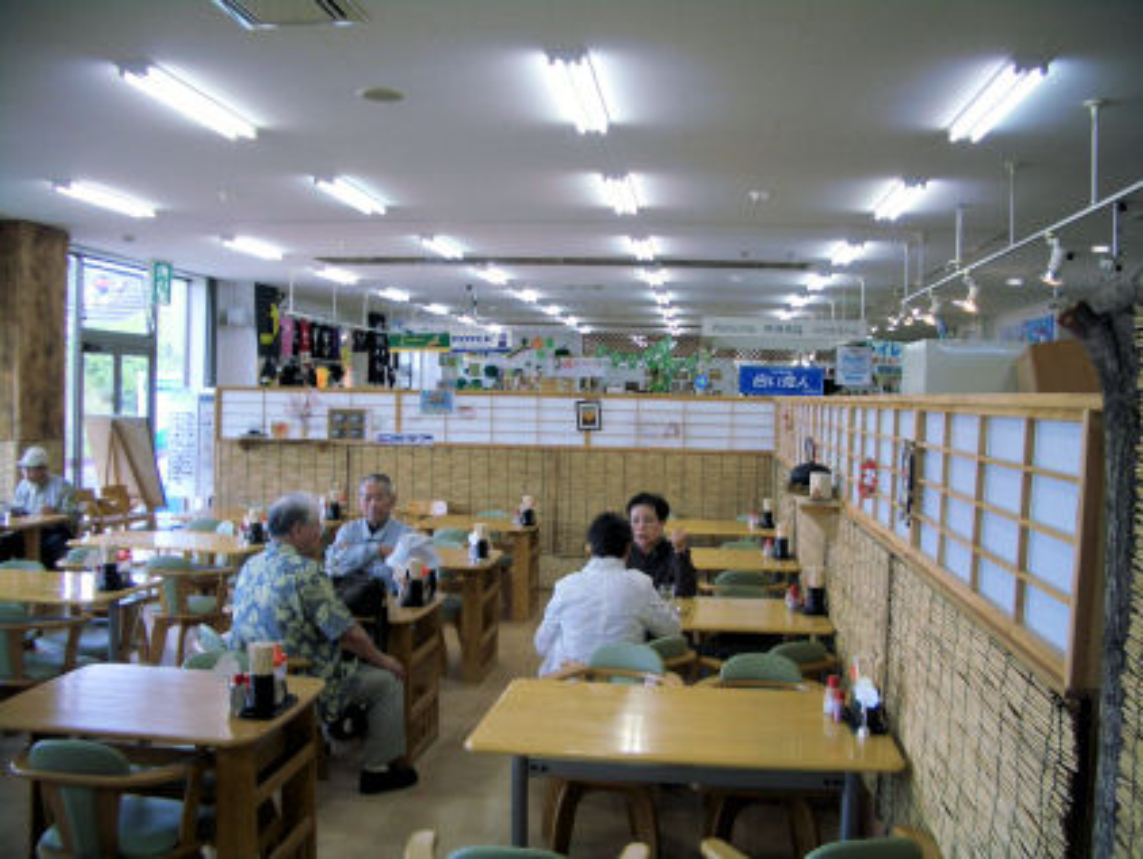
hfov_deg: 52.6
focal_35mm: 35
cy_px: 430
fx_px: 1156
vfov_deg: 40.7
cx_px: 572
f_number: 2.6
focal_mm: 5.8
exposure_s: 1/100
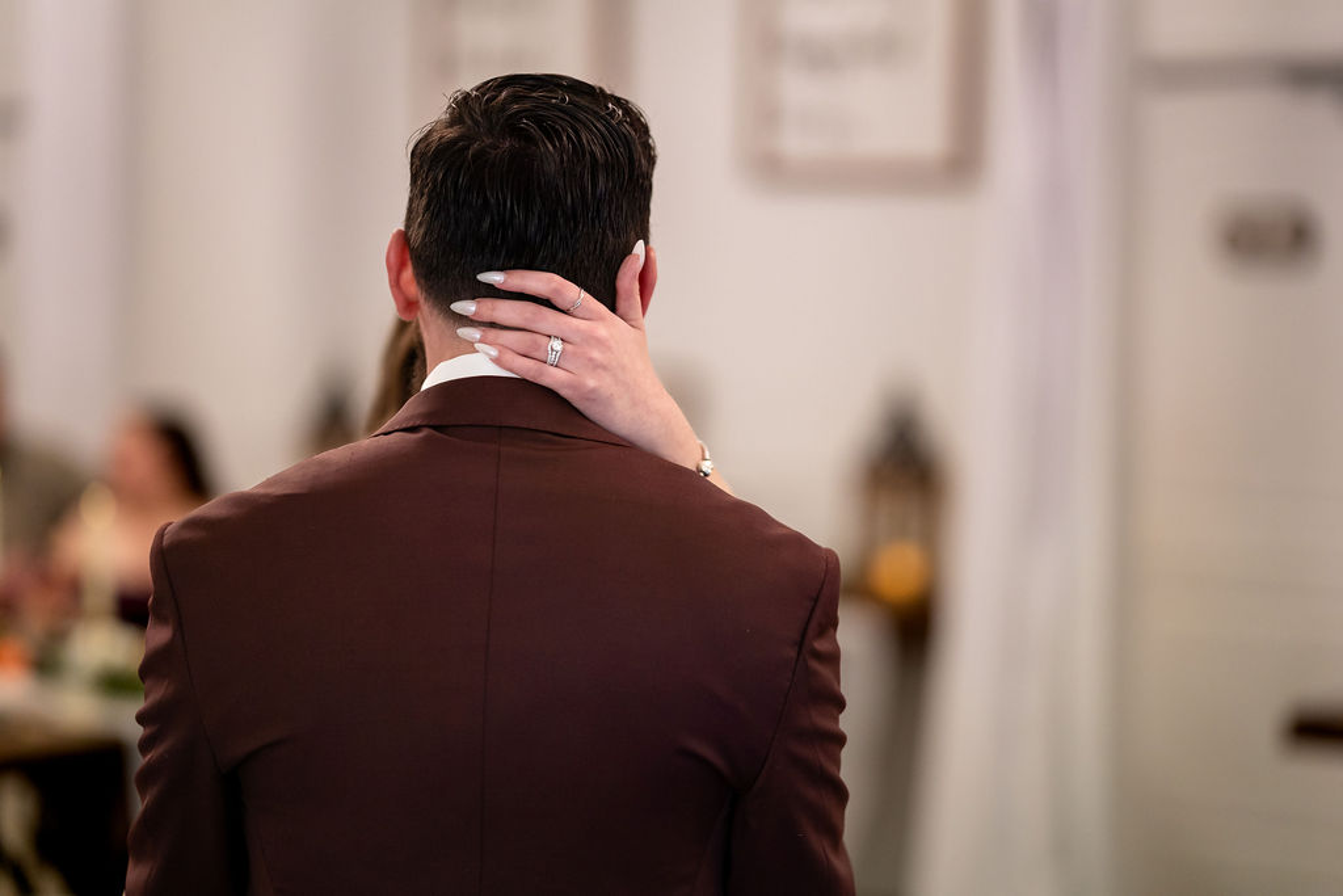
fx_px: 3171
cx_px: 672
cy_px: 448
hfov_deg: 23.9
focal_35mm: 85
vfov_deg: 16.1
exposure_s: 1/320
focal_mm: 85
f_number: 1.4
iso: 800
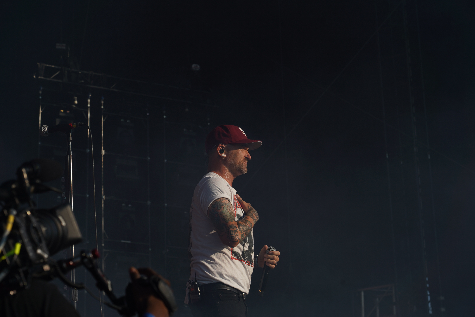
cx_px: 238
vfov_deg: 13.0
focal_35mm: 105
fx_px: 1385
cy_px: 158
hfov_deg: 19.5
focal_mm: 105
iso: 100
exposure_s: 1/500
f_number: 8
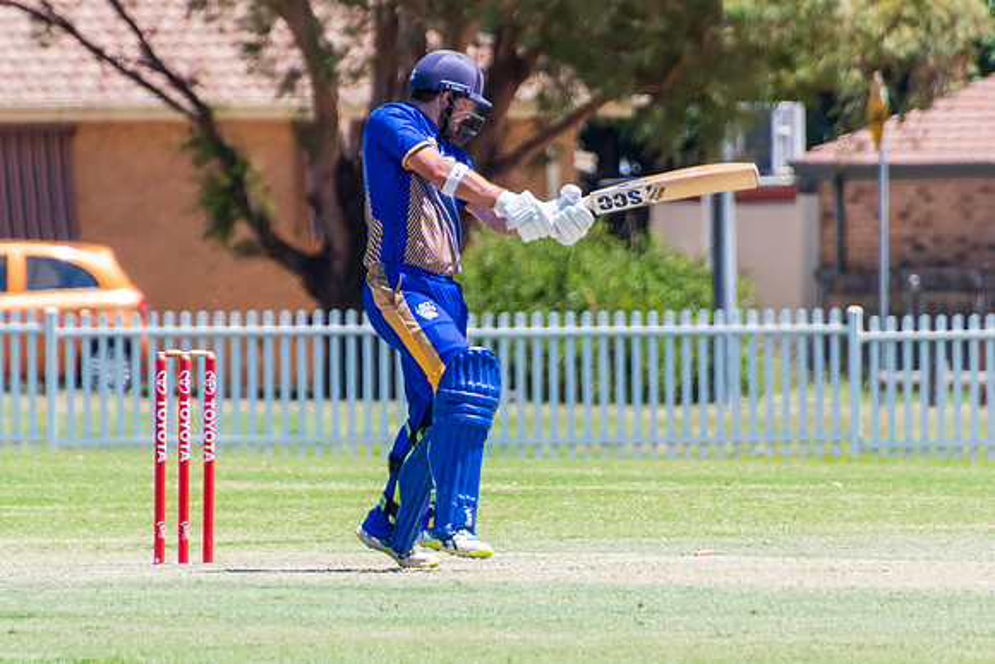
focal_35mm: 1029
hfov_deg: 2.0
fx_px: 28439
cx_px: 461
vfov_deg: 1.3
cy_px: 329
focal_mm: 400
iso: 400
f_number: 6.3
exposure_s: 1/1600
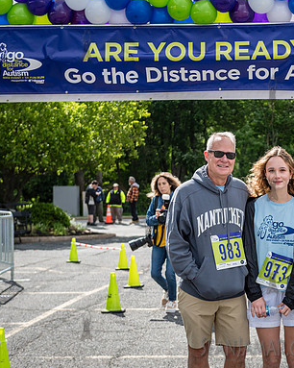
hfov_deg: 18.4
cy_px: 184
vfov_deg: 23.3
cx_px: 272
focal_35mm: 82
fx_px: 893
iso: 400
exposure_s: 1/2000
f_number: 4
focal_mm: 56
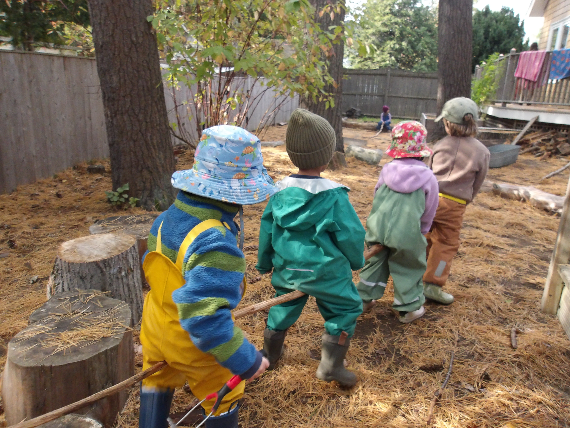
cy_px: 214
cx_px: 285
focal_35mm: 27
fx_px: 445
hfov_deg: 65.3
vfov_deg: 51.4
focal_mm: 4.9
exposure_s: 1/60
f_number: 10.4
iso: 632
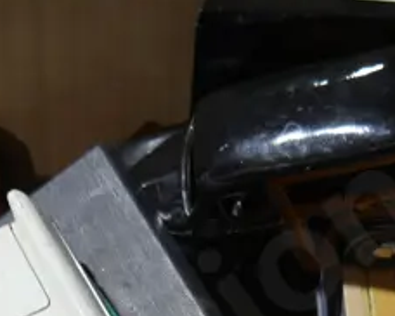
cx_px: 92
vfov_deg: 12.1
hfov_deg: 15.6
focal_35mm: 123
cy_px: 424
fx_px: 1437
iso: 320
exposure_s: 1/60
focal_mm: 14
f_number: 3.5
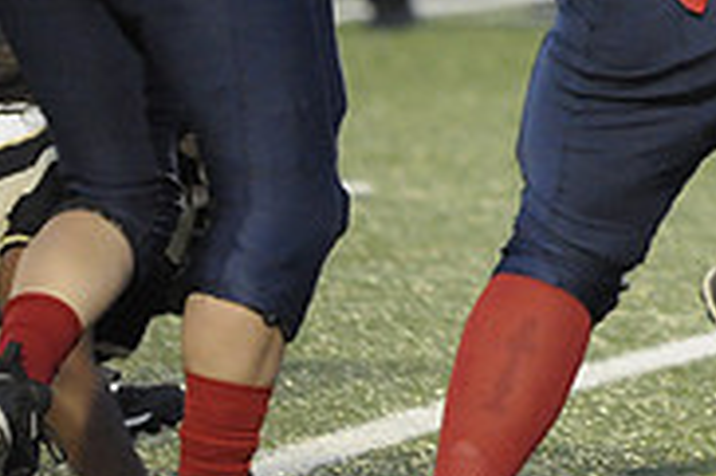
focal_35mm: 957
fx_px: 19016
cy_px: -63
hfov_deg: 2.2
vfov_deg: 1.4
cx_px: 1011
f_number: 6
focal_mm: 300
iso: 12800
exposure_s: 1/800
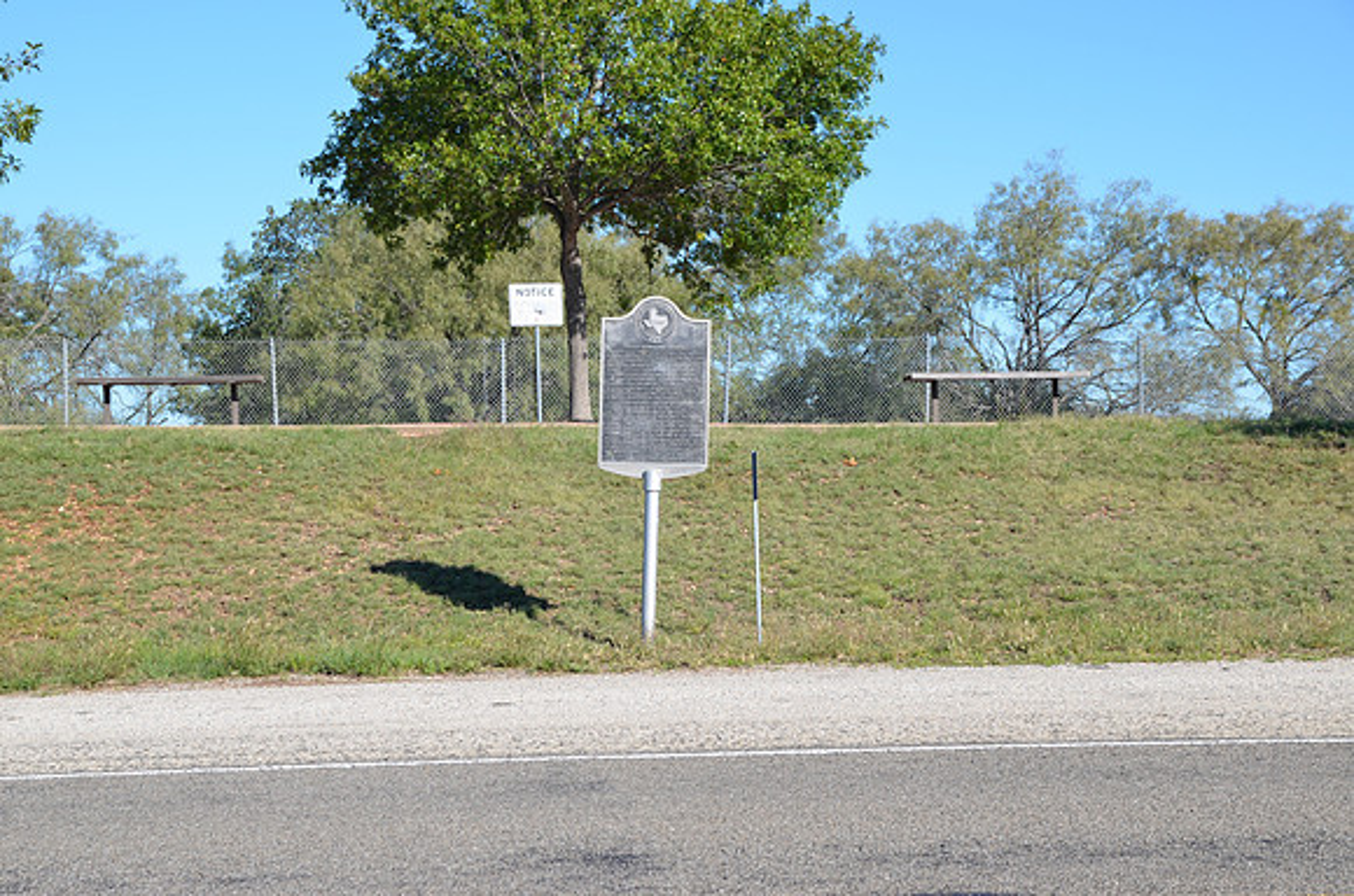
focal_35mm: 75
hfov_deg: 27.0
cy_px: 448
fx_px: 2815
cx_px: 677
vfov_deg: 18.1
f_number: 8
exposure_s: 1/250
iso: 110
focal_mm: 50
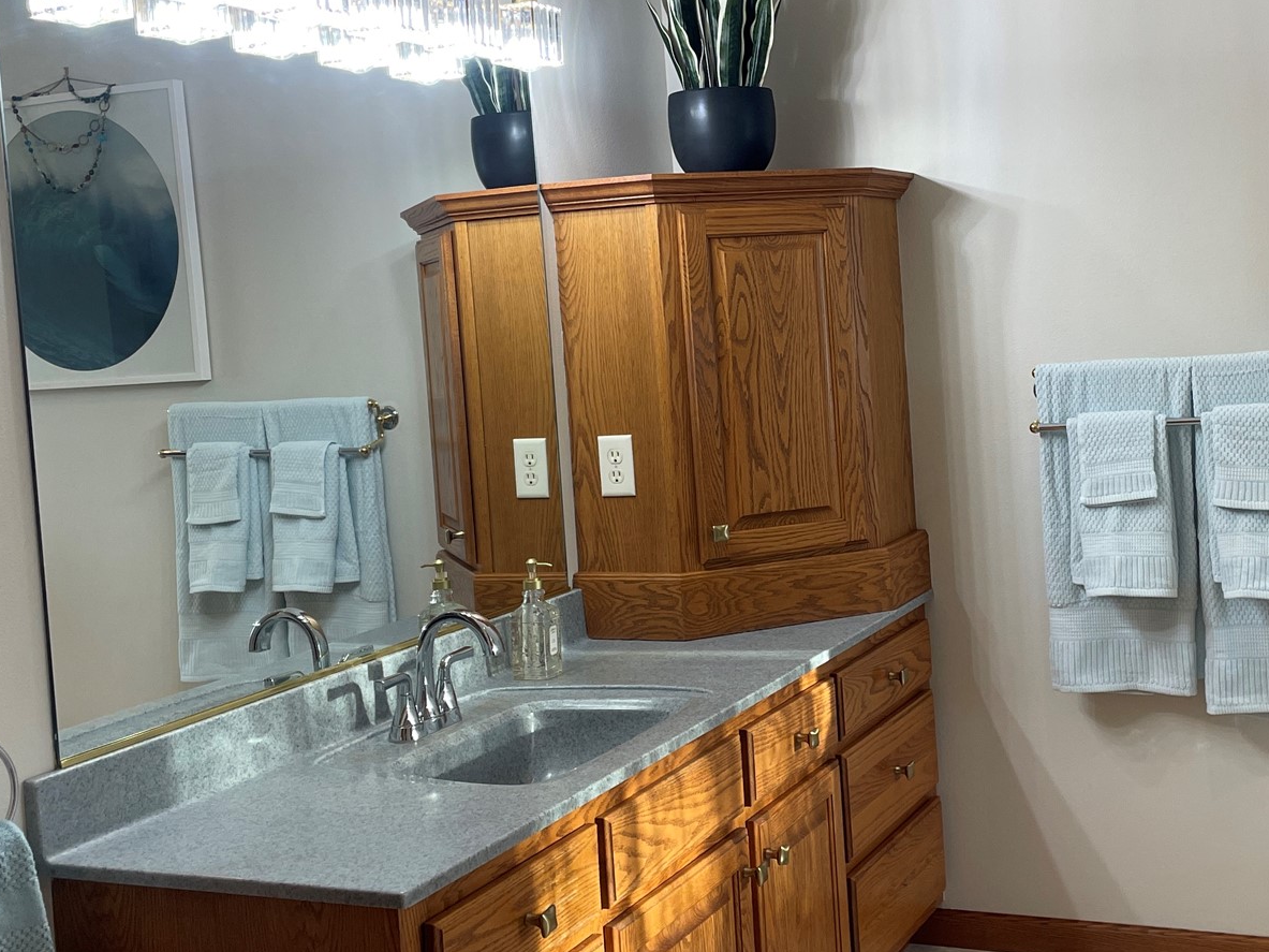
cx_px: 829
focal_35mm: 45
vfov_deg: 32.1
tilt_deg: -2.6
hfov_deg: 41.6
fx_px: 1650
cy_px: 389
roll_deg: +4.3
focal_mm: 4.2
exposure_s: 1/120
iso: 100
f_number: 1.6
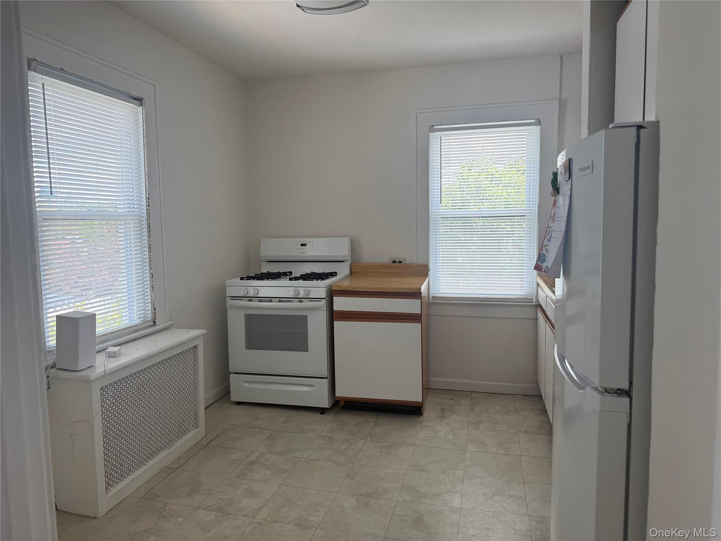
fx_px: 500
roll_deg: +0.1
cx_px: 360
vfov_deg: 56.8
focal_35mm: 24
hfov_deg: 71.6
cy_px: 270
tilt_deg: -3.4
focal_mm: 6.76
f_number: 1.78
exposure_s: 1/333
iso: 100
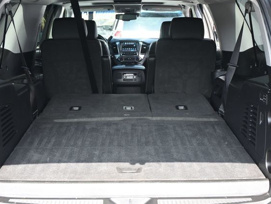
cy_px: 100
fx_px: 409
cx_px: 130
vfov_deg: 27.9
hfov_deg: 36.6
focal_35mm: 52
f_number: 5
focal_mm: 31.5
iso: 500
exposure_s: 1/125
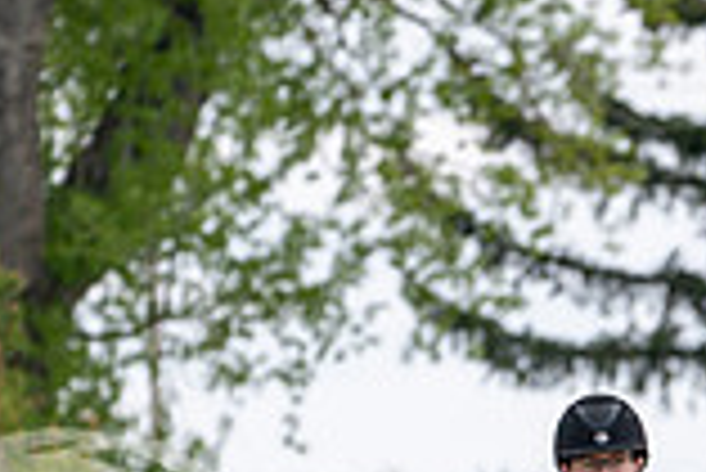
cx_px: 710
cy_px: 861
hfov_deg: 2.3
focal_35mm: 881
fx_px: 17293
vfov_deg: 1.6
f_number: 5.6
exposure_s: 1/250
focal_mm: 238
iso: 100
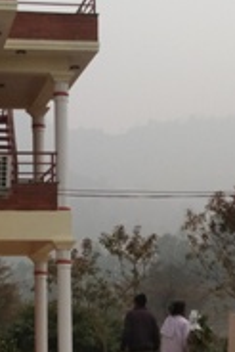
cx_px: 50
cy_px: 134
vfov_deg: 14.6
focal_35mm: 140
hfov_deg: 9.8
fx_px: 1368
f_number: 2.2
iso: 50
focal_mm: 3.69
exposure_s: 1/1130
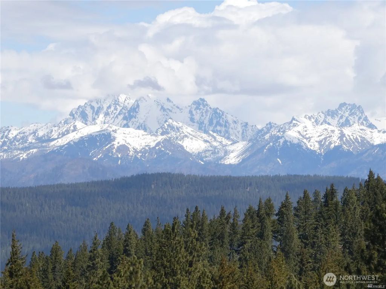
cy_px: 144
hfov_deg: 8.6
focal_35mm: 231
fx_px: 2576
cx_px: 193
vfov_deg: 6.4
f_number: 5.6
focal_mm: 41.4
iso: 80
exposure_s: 1/400
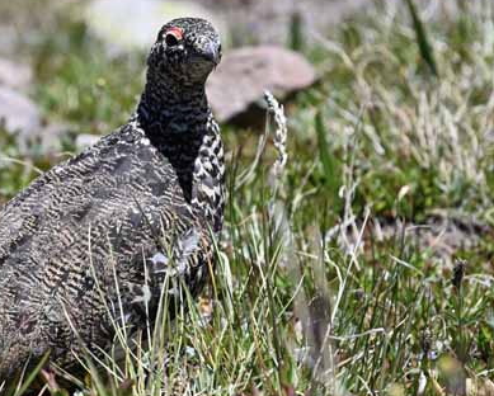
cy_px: 260
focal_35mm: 212
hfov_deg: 9.1
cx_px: 9
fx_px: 3103
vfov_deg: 7.3
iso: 64
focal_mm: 110
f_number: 8
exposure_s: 1/250
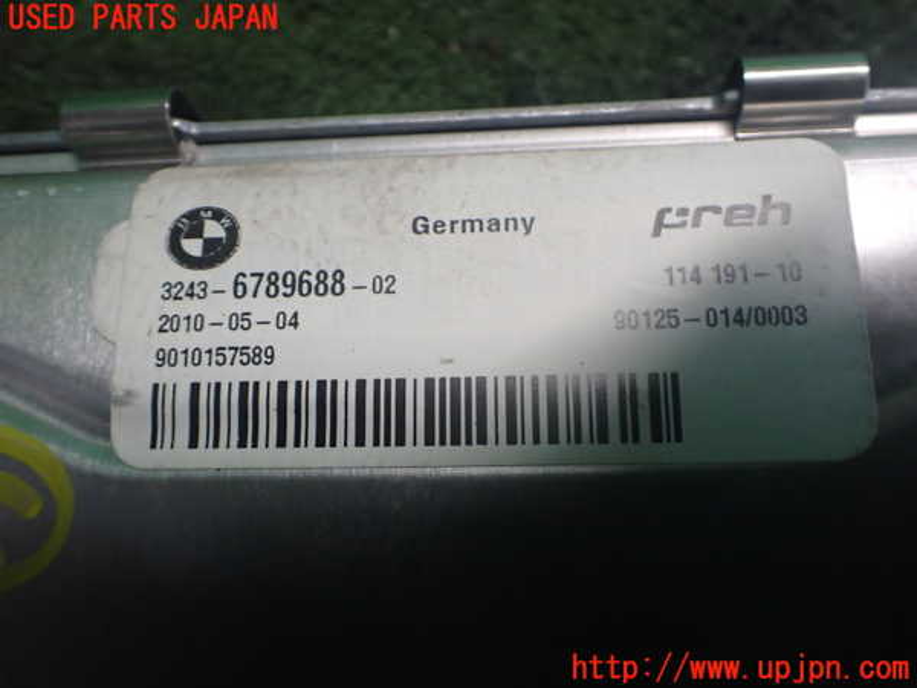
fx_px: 795
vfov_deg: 46.8
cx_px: 458
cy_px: 344
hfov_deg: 60.0
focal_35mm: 30
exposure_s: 1/125
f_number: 2.3
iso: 500
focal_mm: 5.4
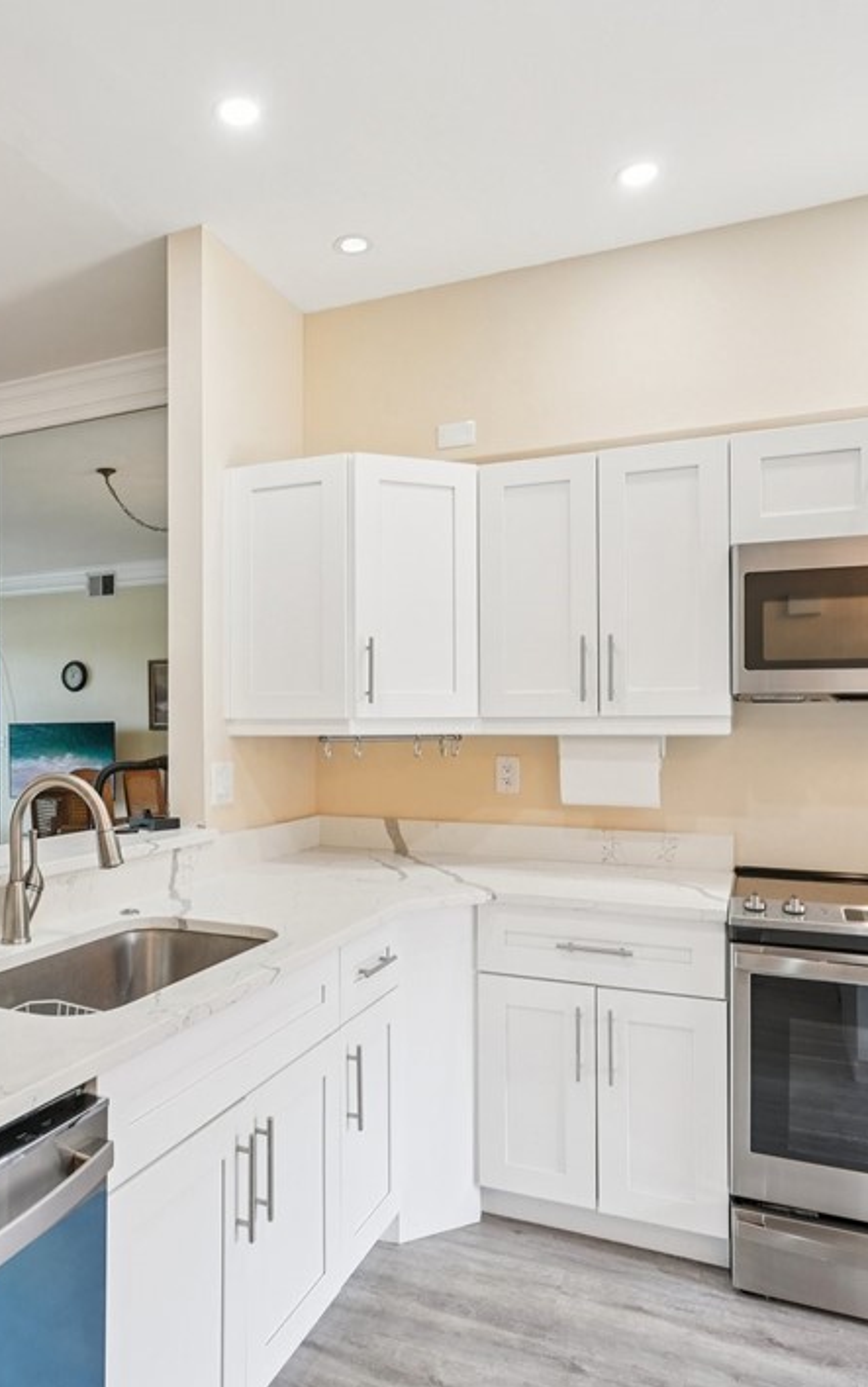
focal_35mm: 26
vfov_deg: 70.9
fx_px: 975
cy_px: 693
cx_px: 286
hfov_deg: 47.2
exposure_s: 1/30
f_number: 8
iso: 400
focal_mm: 16.5
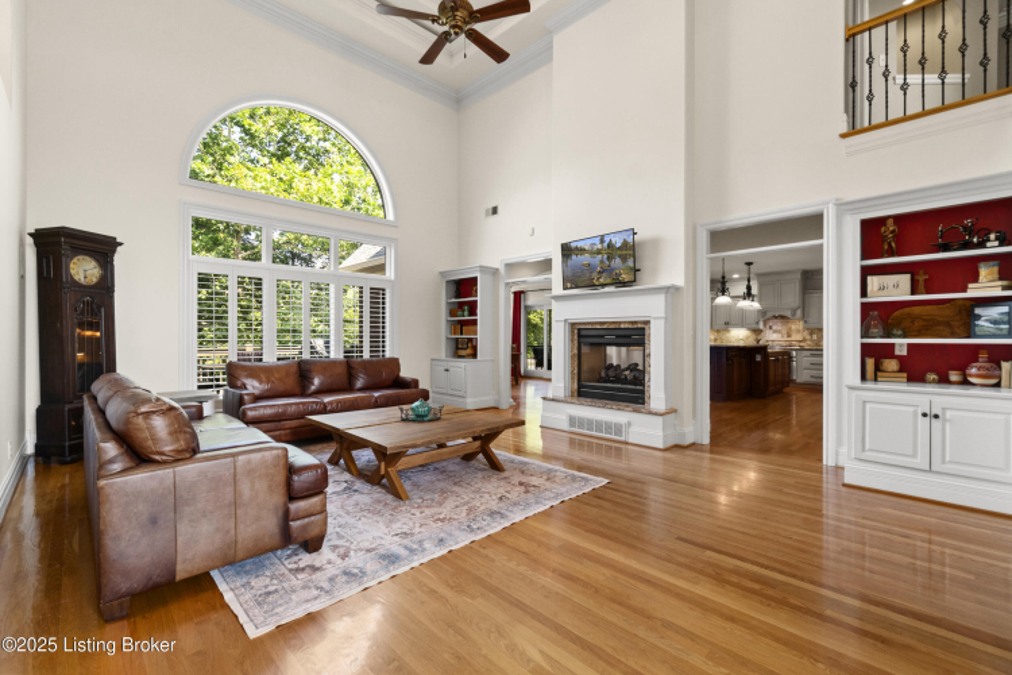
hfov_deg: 100.4
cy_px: 338
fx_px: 422
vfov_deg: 77.3
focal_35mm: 15
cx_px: 506
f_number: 8
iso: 400
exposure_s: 1/5
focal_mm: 10
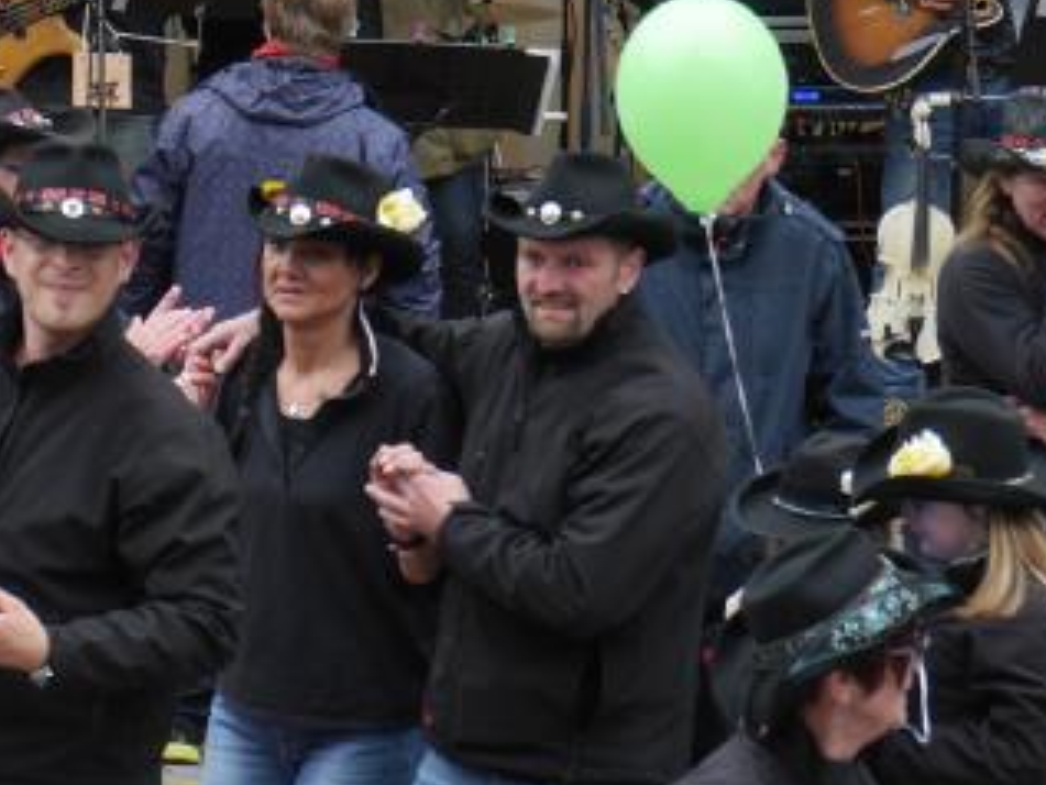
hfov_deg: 9.6
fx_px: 6257
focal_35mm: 207
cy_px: 465
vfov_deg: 7.2
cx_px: 568
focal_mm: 41
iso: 320
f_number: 5.3
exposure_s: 1/125
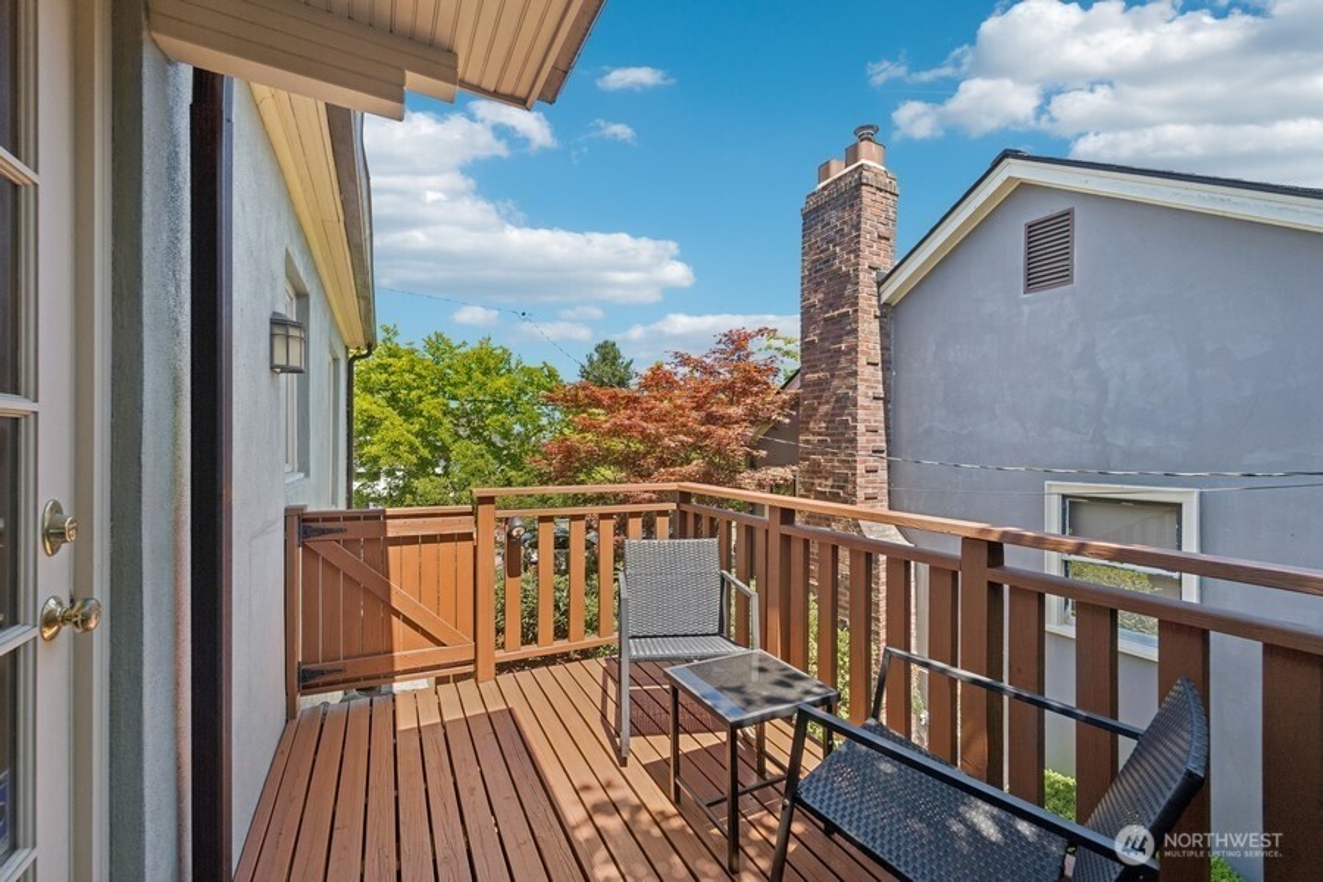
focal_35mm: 14
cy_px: 441
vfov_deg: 81.2
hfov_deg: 104.3
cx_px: 662
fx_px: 514
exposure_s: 1/160
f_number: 8
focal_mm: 14
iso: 200
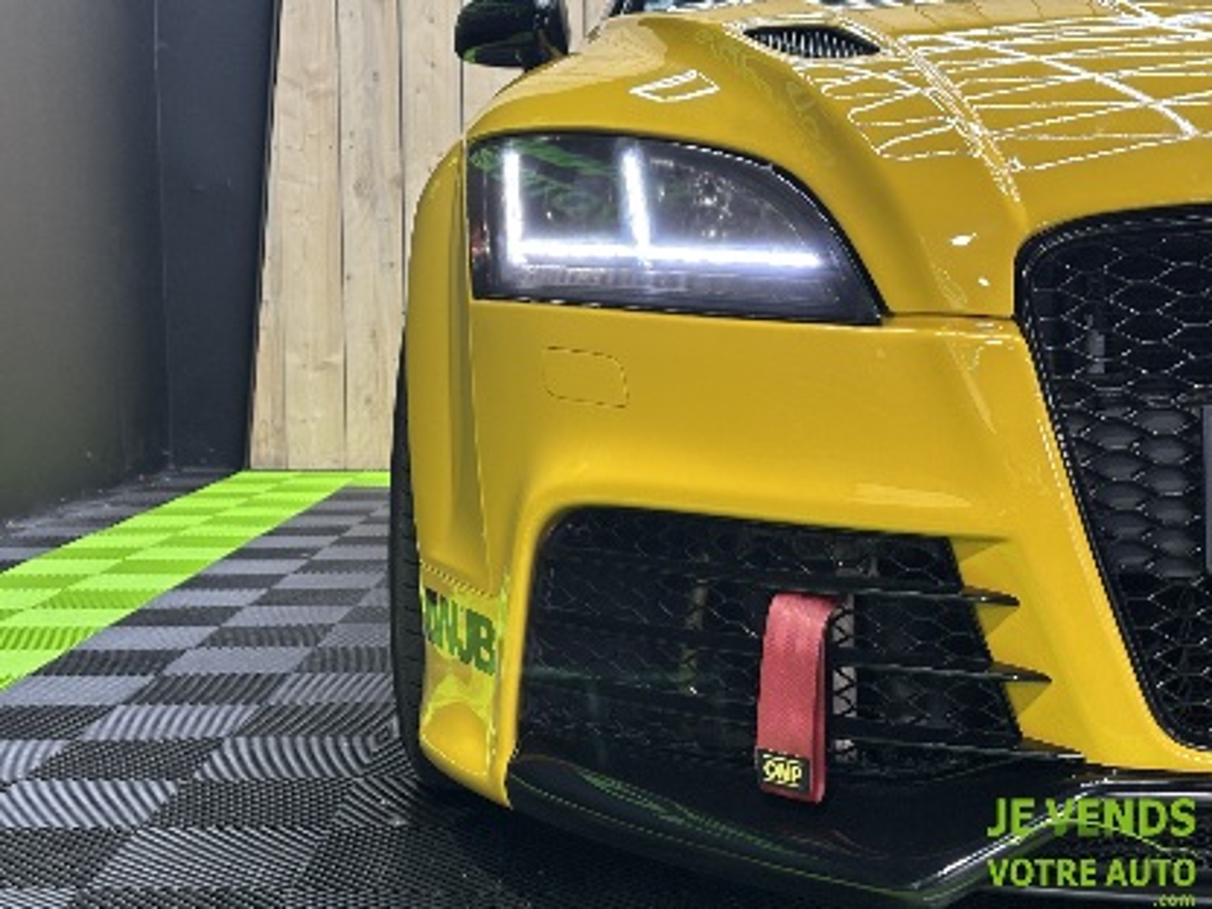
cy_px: 454
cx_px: 606
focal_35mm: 52
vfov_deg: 28.0
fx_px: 1821
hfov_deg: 36.8
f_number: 1.6
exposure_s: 1/50
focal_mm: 5.96
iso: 64
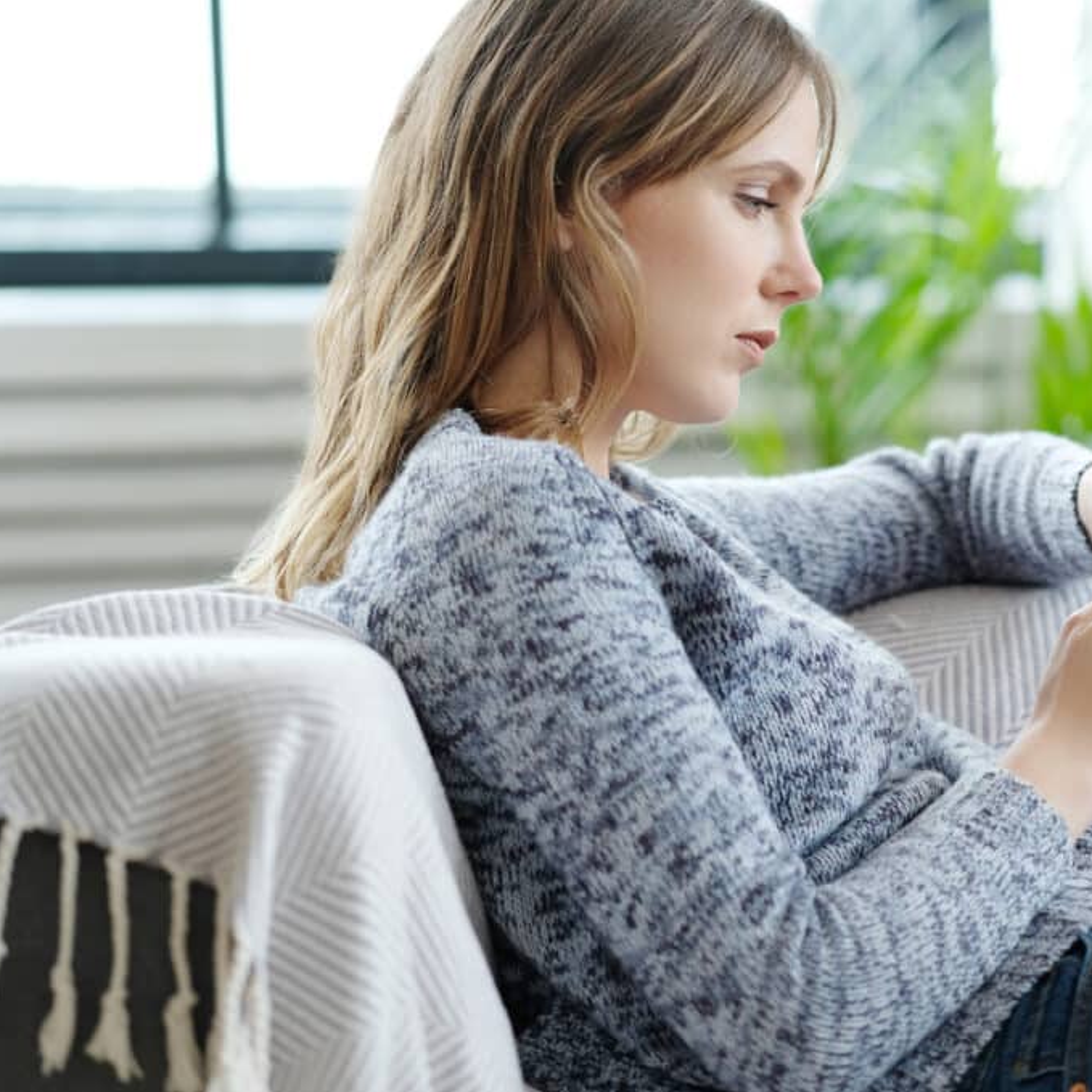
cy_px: 546
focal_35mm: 173
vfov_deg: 10.1
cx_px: 815
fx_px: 6174
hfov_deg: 10.1
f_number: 2
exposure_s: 1/160
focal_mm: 90
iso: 400
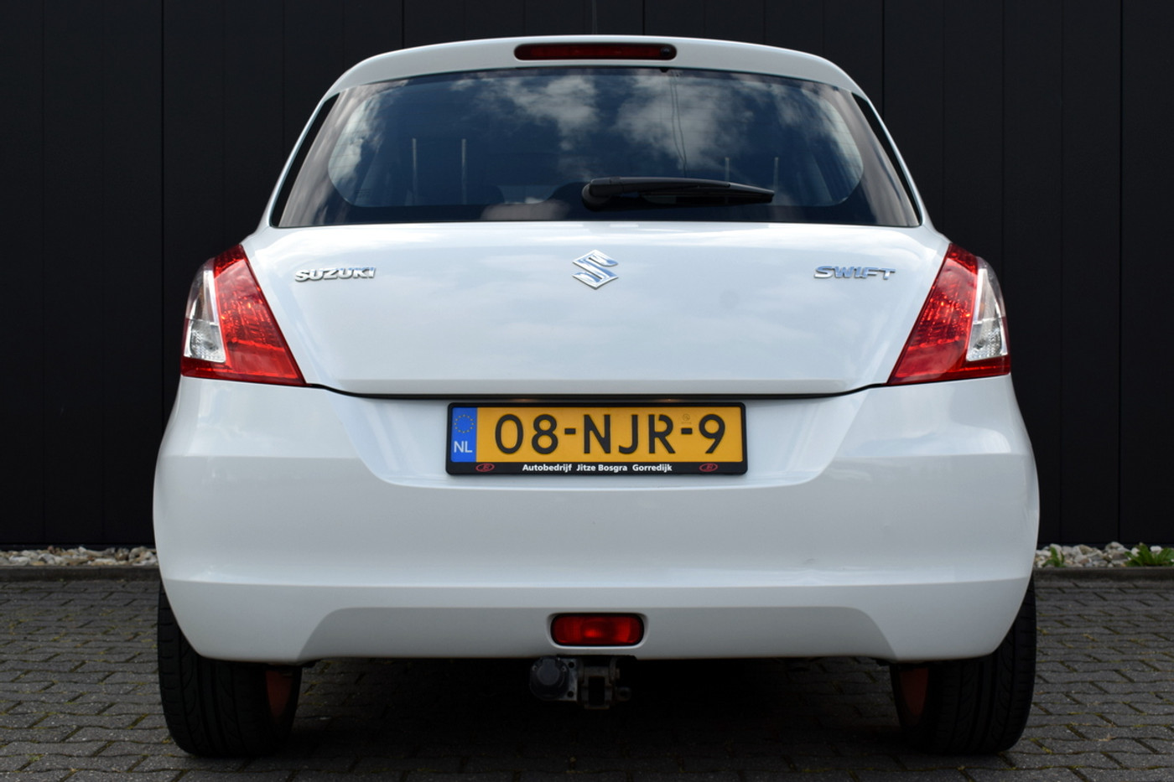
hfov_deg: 37.9
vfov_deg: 25.7
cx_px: 587
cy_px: 391
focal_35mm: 52
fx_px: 1712
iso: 200
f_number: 9
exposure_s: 1/320
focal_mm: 35
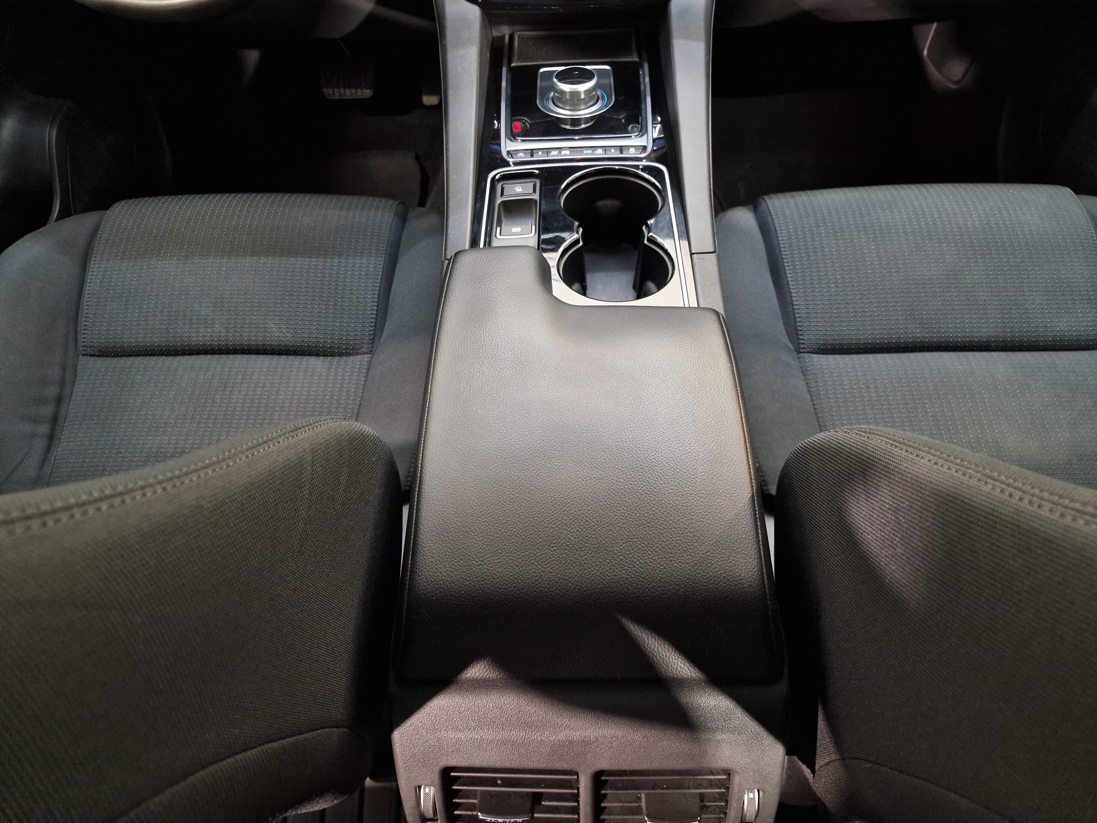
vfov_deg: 58.9
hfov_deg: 73.9
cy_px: 412
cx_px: 548
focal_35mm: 23
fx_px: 729
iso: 400
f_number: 1.8
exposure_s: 1/17
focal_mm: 6.4
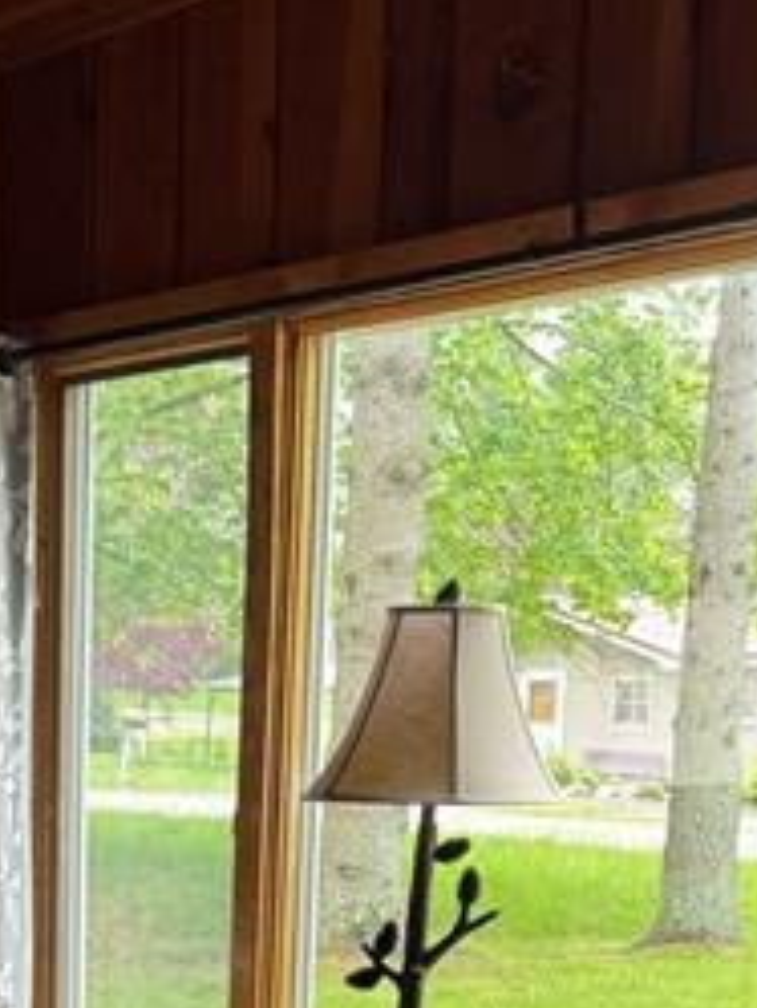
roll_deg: +2.7
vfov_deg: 24.3
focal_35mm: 74
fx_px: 2156
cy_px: 1158
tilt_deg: -12.2
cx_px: -308
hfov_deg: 18.2
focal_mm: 6.76
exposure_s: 1/117
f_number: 1.78
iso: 200
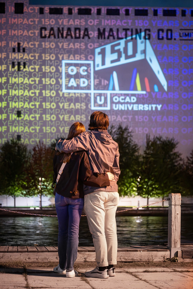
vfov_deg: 40.3
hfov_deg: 27.5
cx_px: 96
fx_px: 394
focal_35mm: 49
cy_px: 144
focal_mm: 49
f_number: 2.8
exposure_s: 1/30
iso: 4000
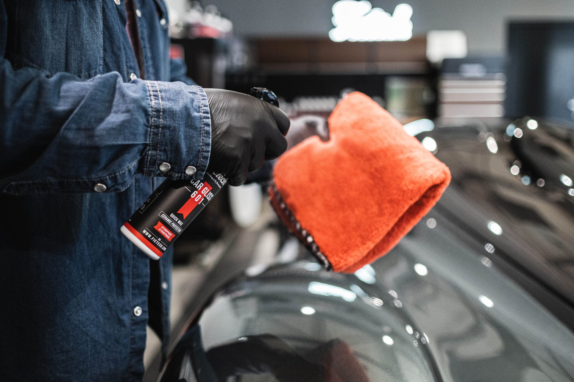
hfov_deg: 54.4
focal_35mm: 35
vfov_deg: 37.9
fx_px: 558
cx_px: 287
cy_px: 191
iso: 1600
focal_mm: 23
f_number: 1.4
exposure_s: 1/125
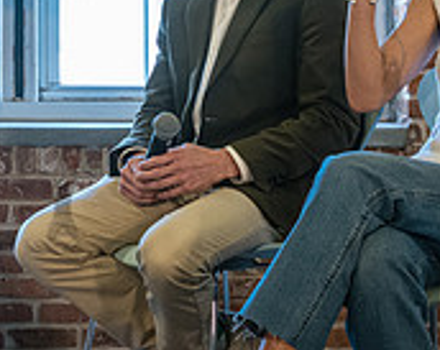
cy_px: -55
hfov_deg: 15.8
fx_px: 1560
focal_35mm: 120
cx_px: 11
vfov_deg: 12.5
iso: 2500
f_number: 5.6
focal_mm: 35
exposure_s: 1/160
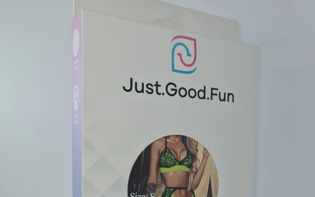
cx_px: 158
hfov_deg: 54.0
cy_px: 173
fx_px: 309
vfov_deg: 33.7
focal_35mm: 36
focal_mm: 7
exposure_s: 1/208
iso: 50
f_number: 1.8
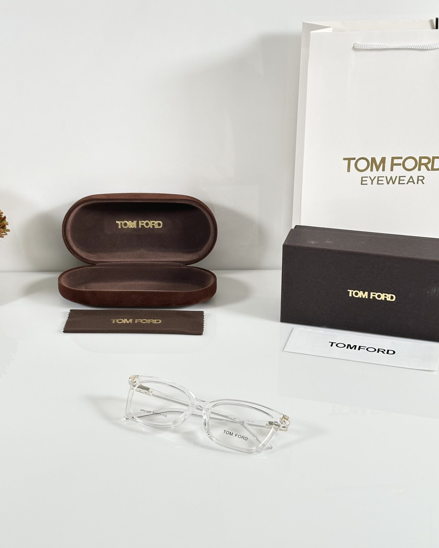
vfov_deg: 31.5
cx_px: 191
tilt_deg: -25.3
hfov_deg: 25.4
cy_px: 281
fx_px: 975
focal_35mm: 60
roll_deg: -0.2
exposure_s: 1/121
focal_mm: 6.86
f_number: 1.78
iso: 80
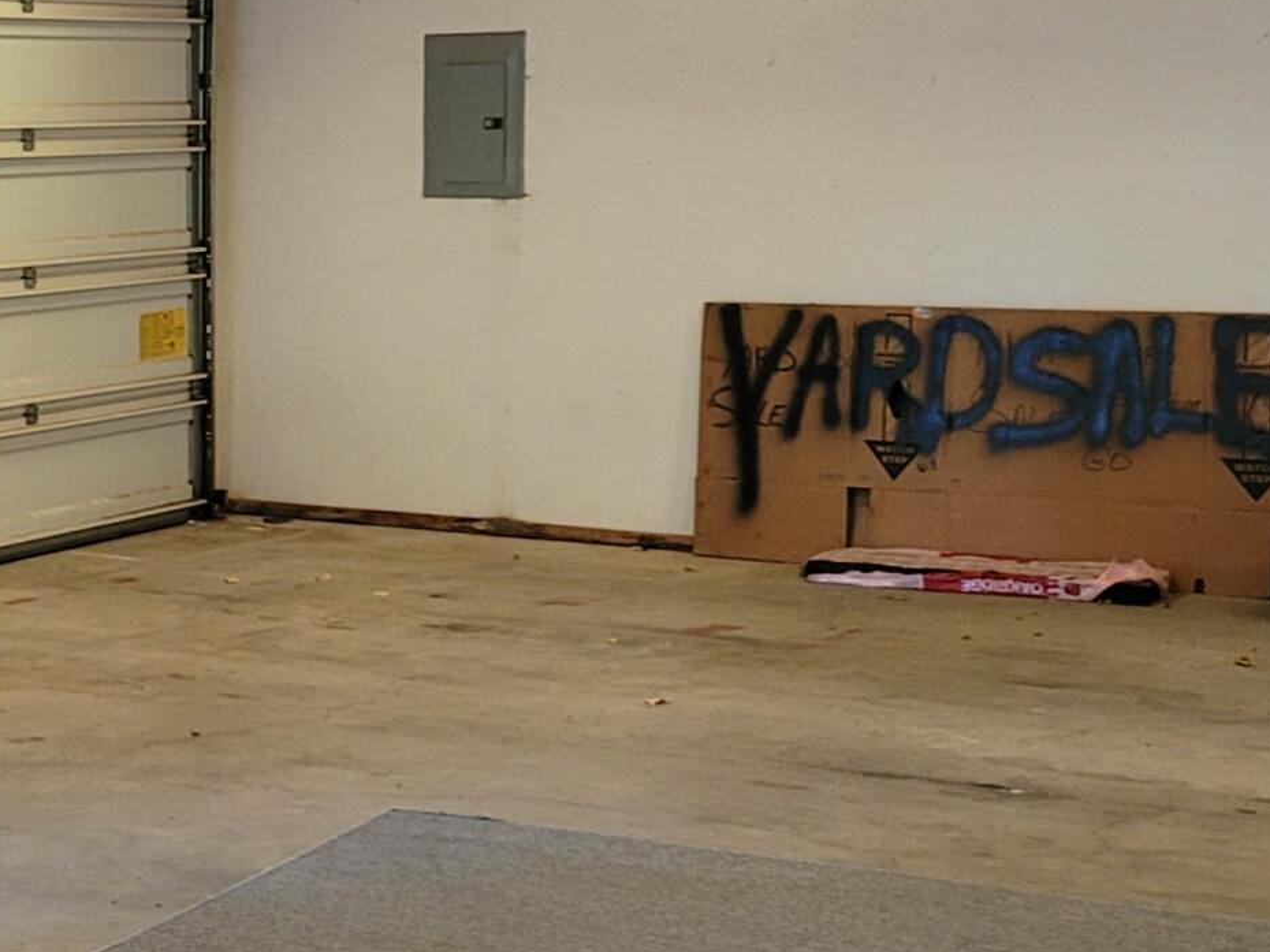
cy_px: 252
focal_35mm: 84
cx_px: -390
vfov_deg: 17.5
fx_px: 3081
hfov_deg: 21.1
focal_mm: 5.4
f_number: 1.8
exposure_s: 1/40
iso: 200
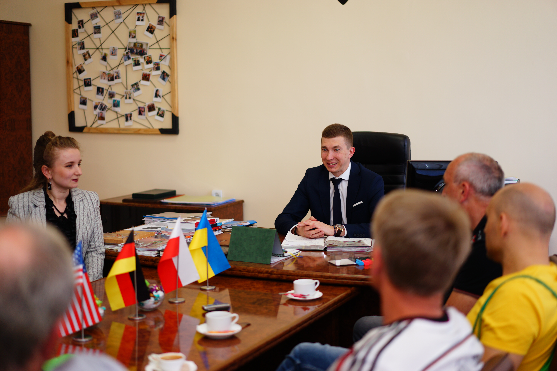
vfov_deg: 24.6
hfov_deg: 36.2
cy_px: 186
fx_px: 851
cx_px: 278
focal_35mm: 55
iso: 125
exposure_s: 1/160
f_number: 1.8
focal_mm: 55
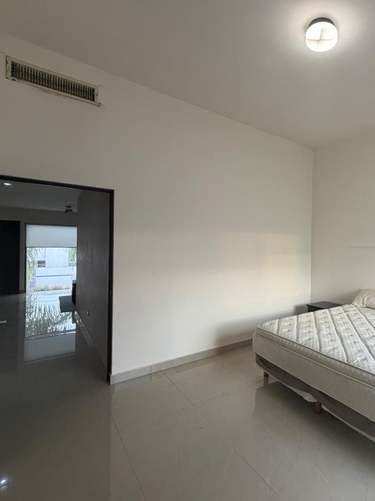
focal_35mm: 19
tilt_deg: -0.5
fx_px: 275
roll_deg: -0.9
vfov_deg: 84.7
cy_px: 248
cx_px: 303
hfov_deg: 62.5
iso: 250
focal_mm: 2.22
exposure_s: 1/121
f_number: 2.2
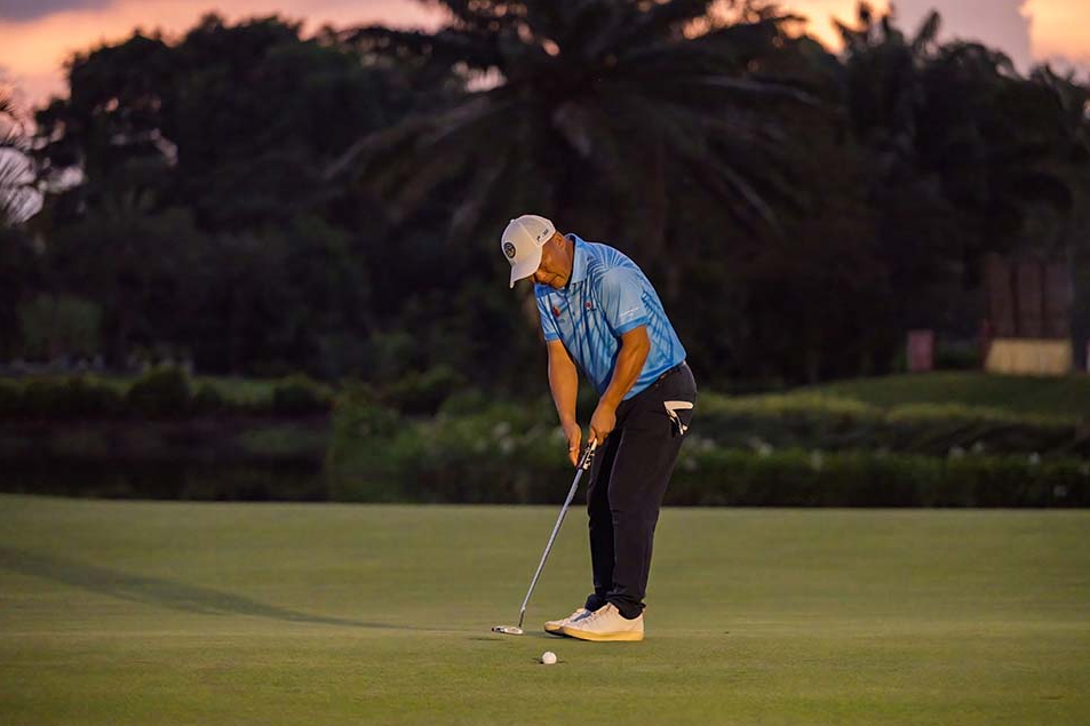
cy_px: 365
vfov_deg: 10.5
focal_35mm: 131
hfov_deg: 15.7
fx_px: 3965
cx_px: 546
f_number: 2.8
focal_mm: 130
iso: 25600
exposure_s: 1/200
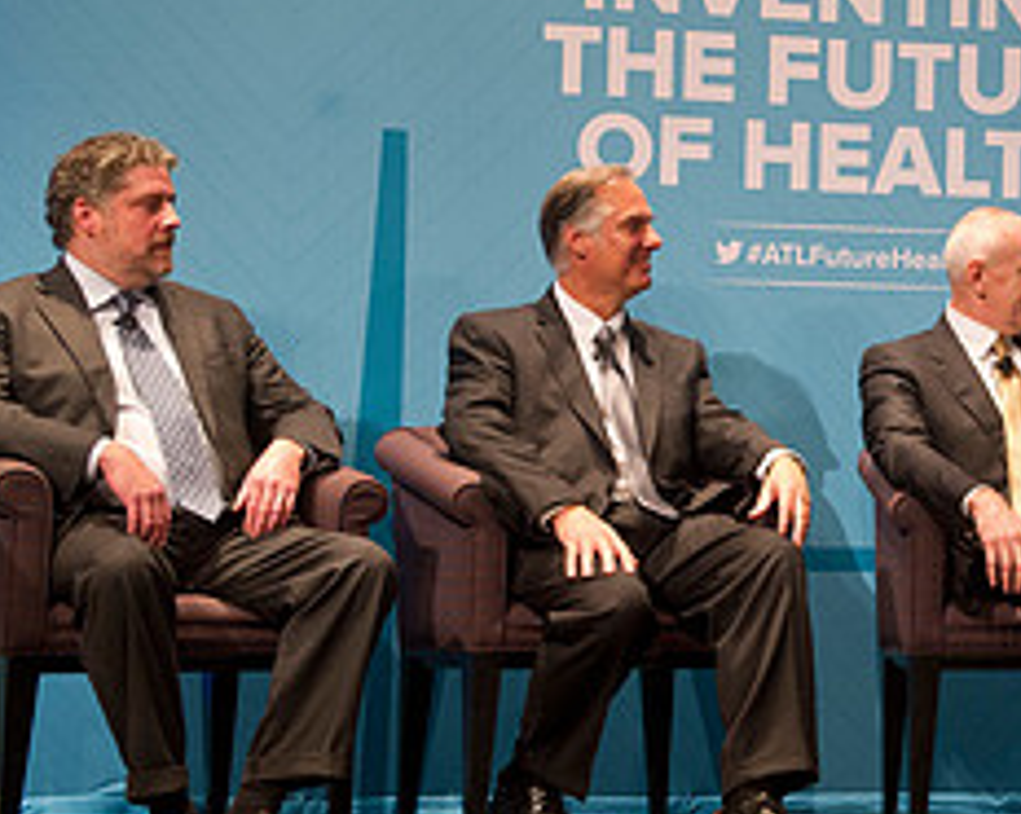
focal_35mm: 94
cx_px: 1012
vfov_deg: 16.3
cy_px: 264
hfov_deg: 19.8
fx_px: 2837
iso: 2500
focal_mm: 40
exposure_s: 1/200
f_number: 3.5
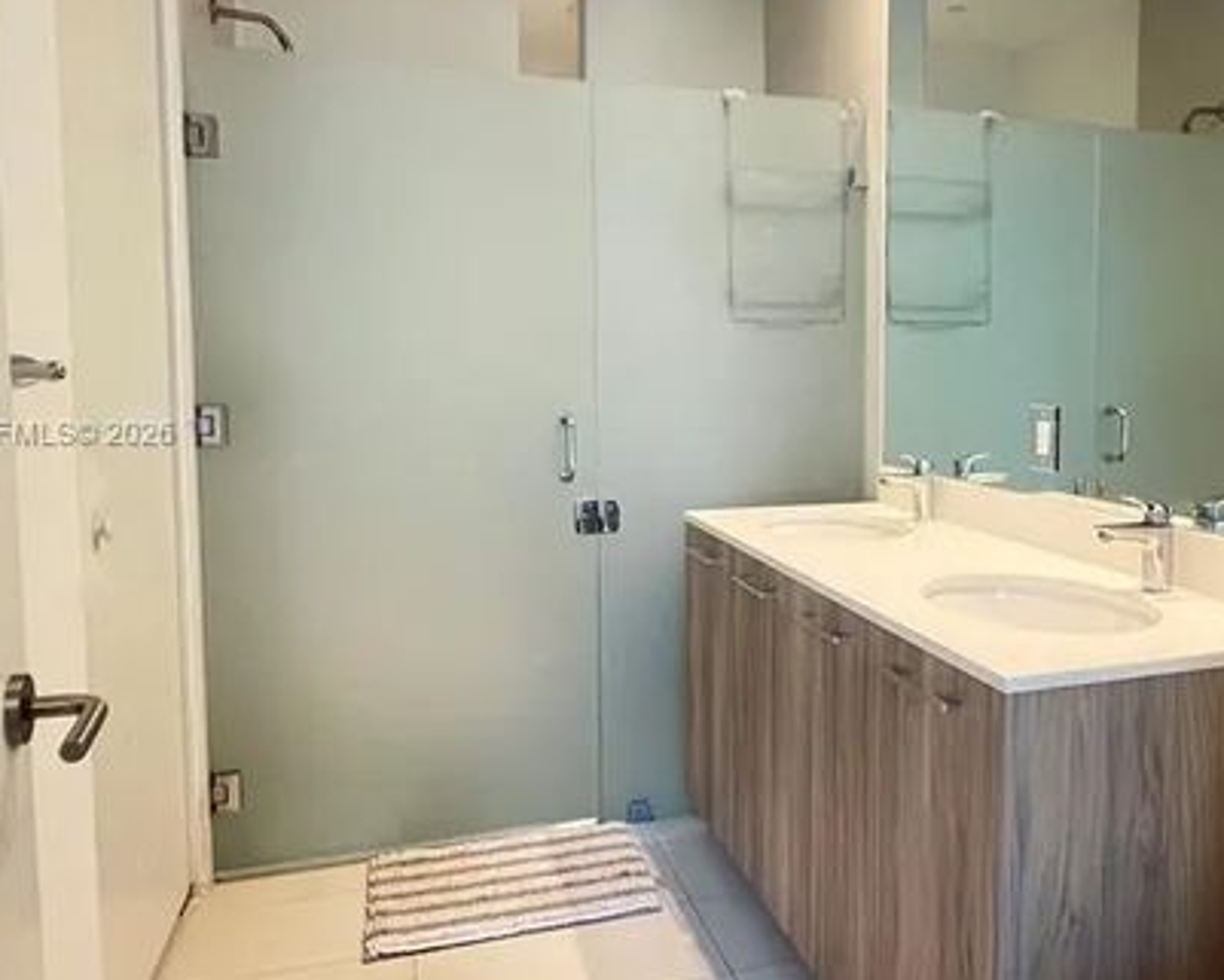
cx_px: 748
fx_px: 978
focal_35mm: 27
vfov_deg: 53.1
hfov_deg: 63.3
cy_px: 435
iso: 320
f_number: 1.8
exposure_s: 1/60
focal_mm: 1.57
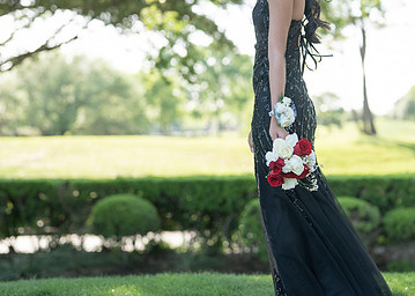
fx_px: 1048
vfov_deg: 16.0
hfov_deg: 22.3
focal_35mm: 89
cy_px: 111
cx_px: 290
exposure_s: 1/1000
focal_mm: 50
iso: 160
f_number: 1.8
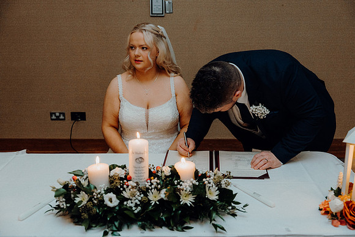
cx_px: 178
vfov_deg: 34.2
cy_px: 118
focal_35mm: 39
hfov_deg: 49.5
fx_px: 385
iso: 2500
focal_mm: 39
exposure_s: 1/160
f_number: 3.5
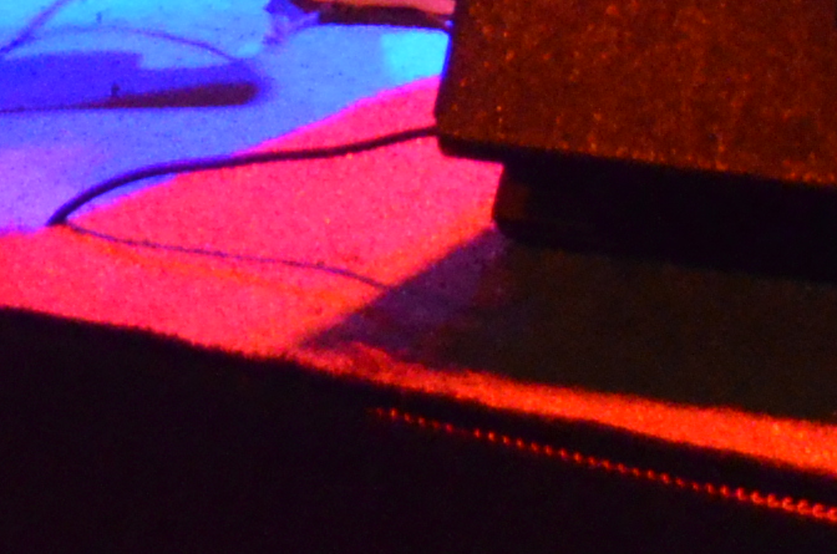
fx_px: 5614
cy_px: -1345
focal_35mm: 242
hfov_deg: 8.5
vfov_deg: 5.2
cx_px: 659
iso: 3200
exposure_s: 1/30
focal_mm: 22
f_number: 3.8
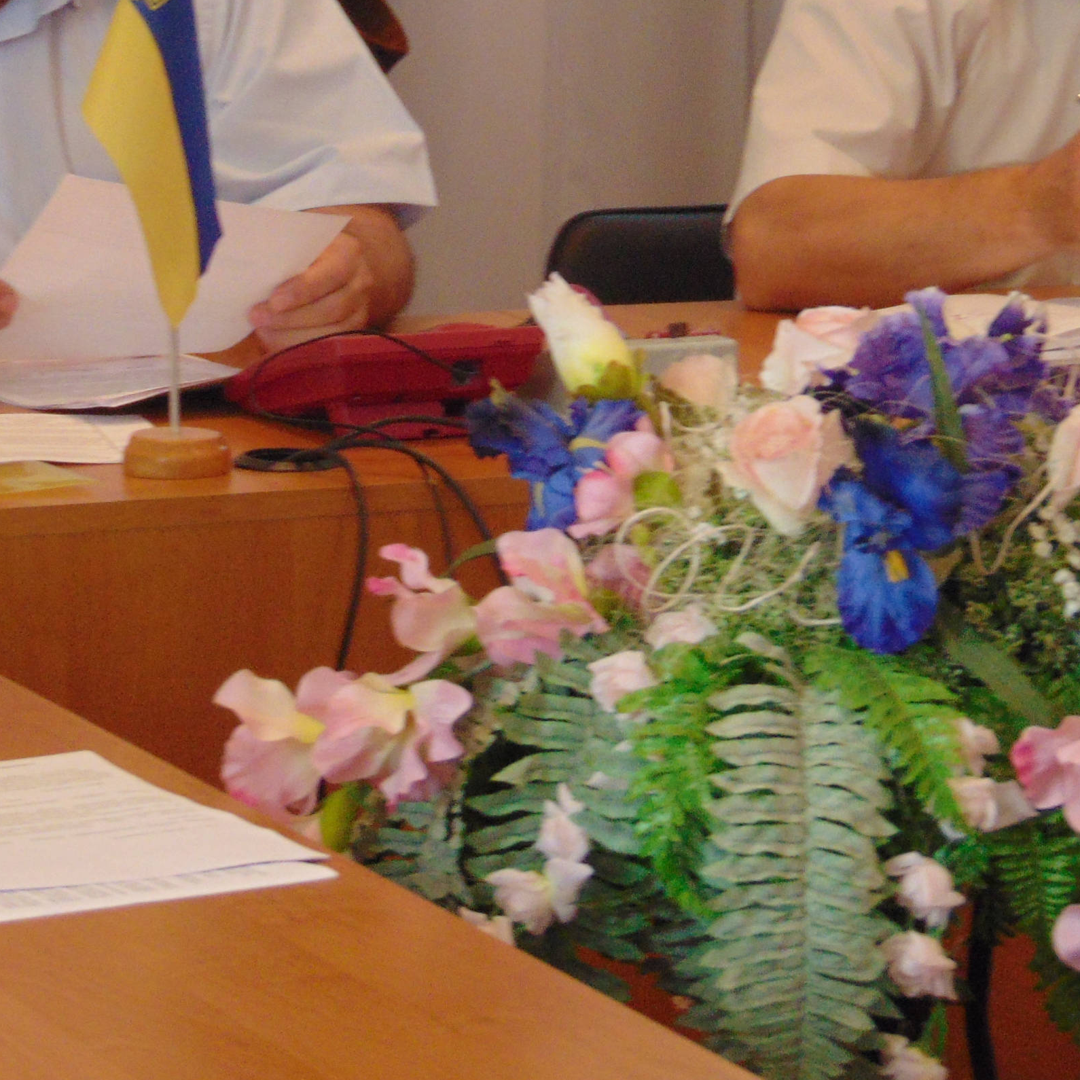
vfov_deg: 8.0
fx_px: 7730
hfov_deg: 8.0
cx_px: 660
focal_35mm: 219
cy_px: 220
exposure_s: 1/30
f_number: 3.9
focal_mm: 19.4
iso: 250
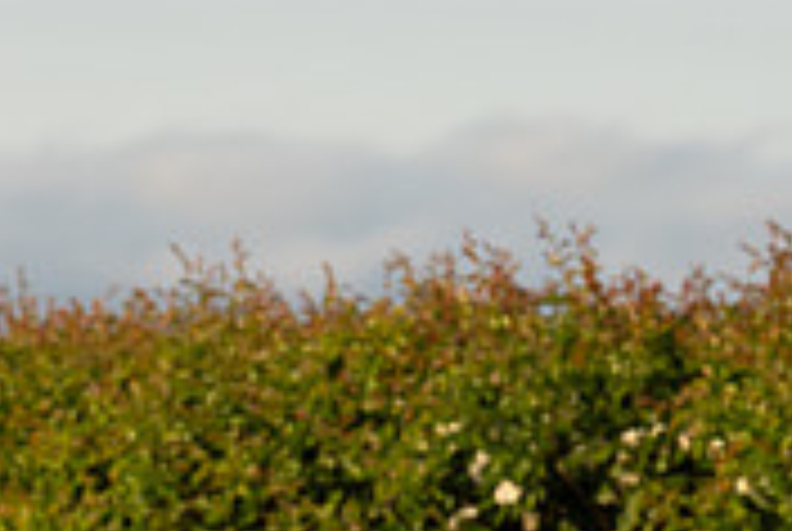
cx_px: -475
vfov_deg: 2.8
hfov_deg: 4.1
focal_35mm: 493
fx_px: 10864
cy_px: 366
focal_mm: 99
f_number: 4
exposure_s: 1/1000
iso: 200
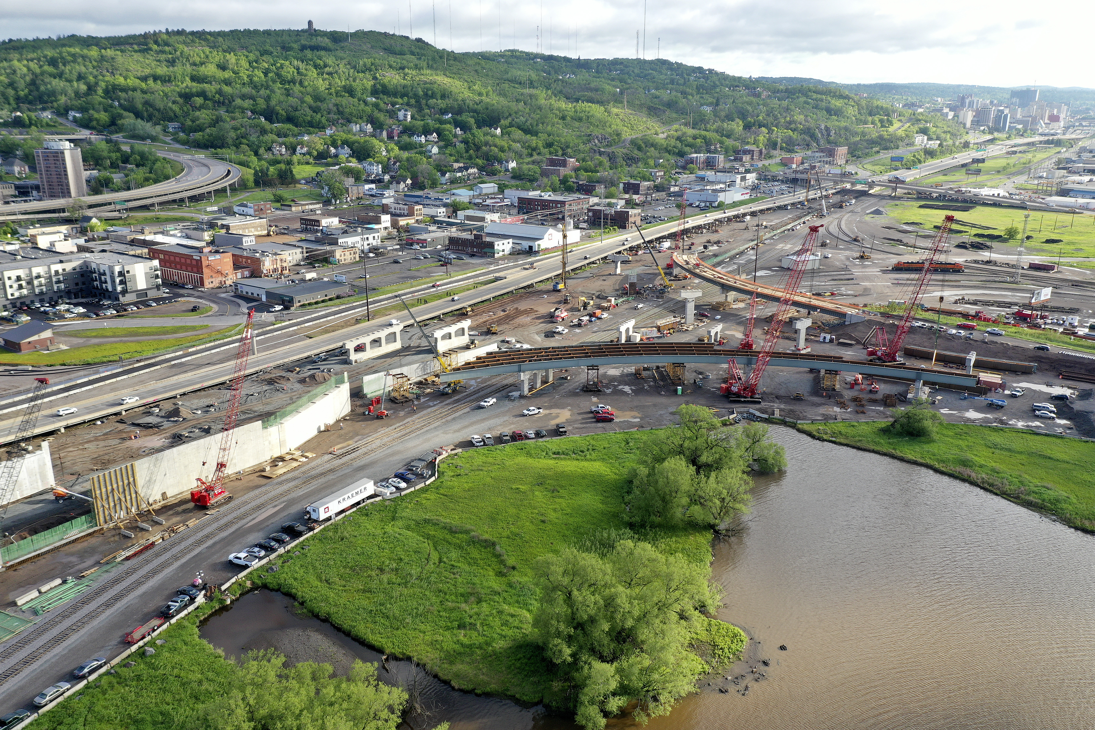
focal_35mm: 28
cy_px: 365
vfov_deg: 46.4
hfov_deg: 65.5
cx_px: 548
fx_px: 852
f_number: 5
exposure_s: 1/200
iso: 100
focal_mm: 10.26
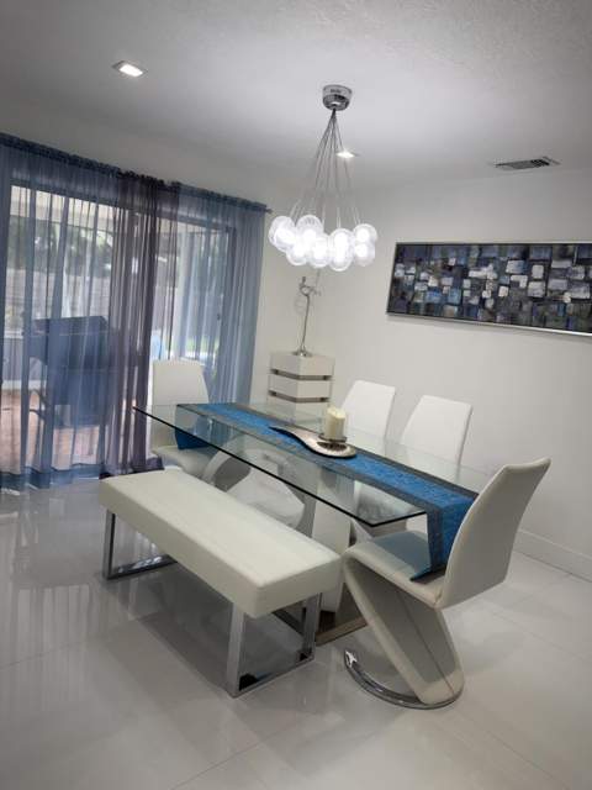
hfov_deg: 56.8
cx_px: 296
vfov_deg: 71.6
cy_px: 395
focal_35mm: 24
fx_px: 547
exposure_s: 1/193
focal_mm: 6.76
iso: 100
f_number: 1.78
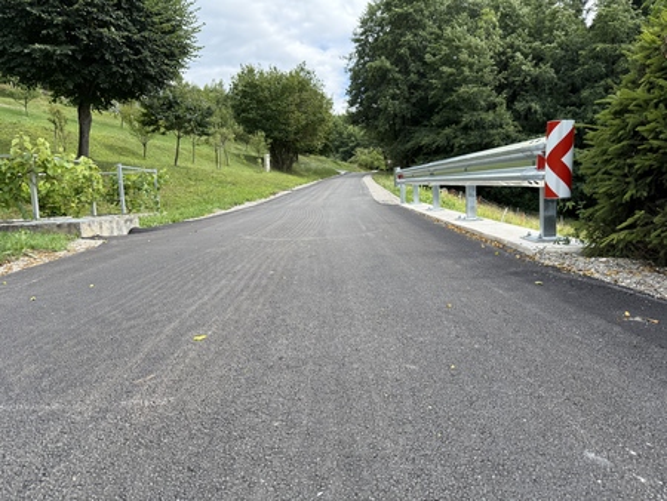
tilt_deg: -5.9
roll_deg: +2.5
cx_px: 334
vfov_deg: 56.9
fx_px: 463
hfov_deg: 71.6
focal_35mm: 24
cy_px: 250
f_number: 1.78
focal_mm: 6.76
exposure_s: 1/1901
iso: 100
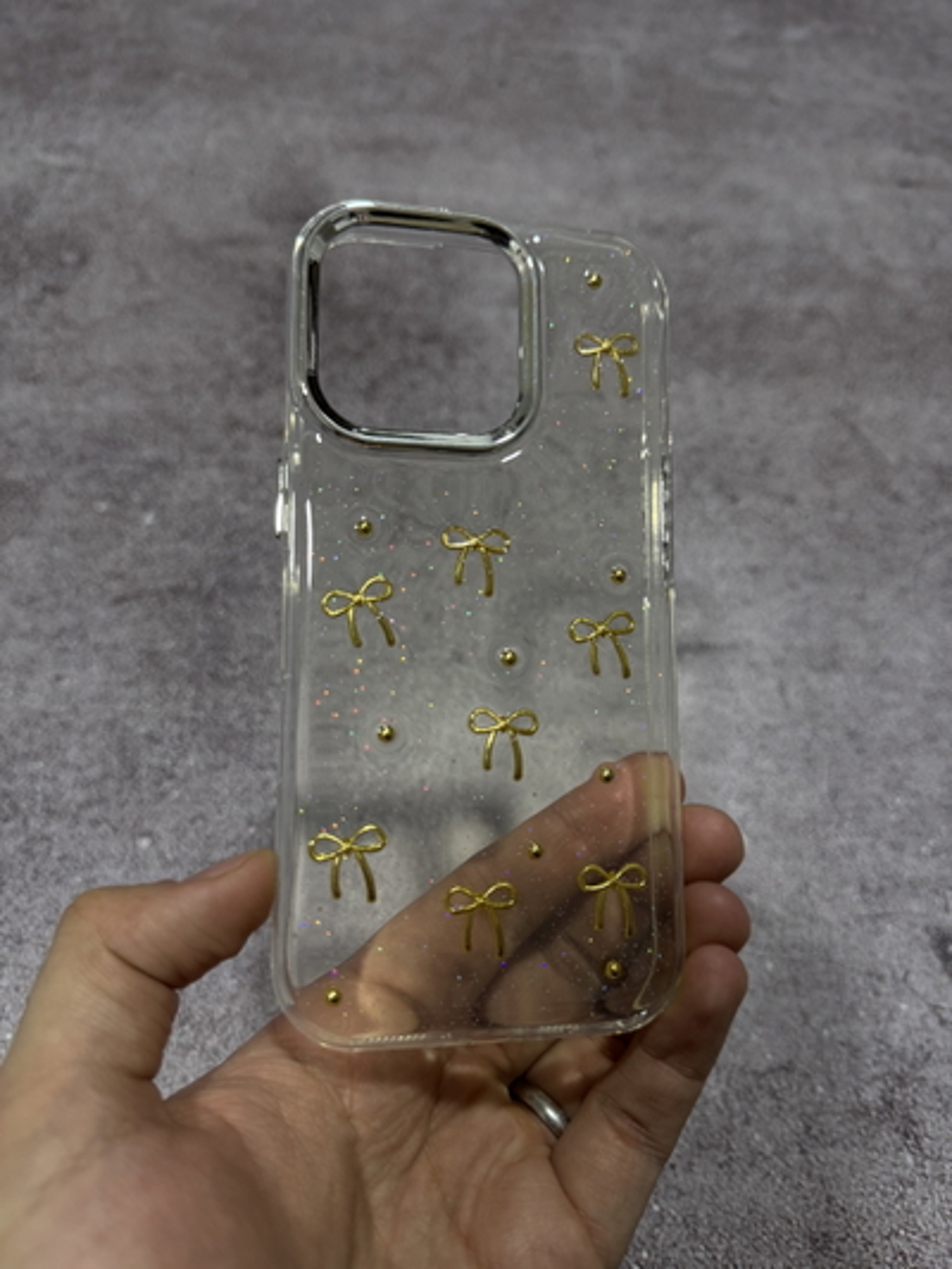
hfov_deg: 56.8
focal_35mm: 24
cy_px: 634
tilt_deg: -56.5
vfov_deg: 71.6
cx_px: 476
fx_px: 880
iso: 200
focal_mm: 6.76
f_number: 1.78
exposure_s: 1/50
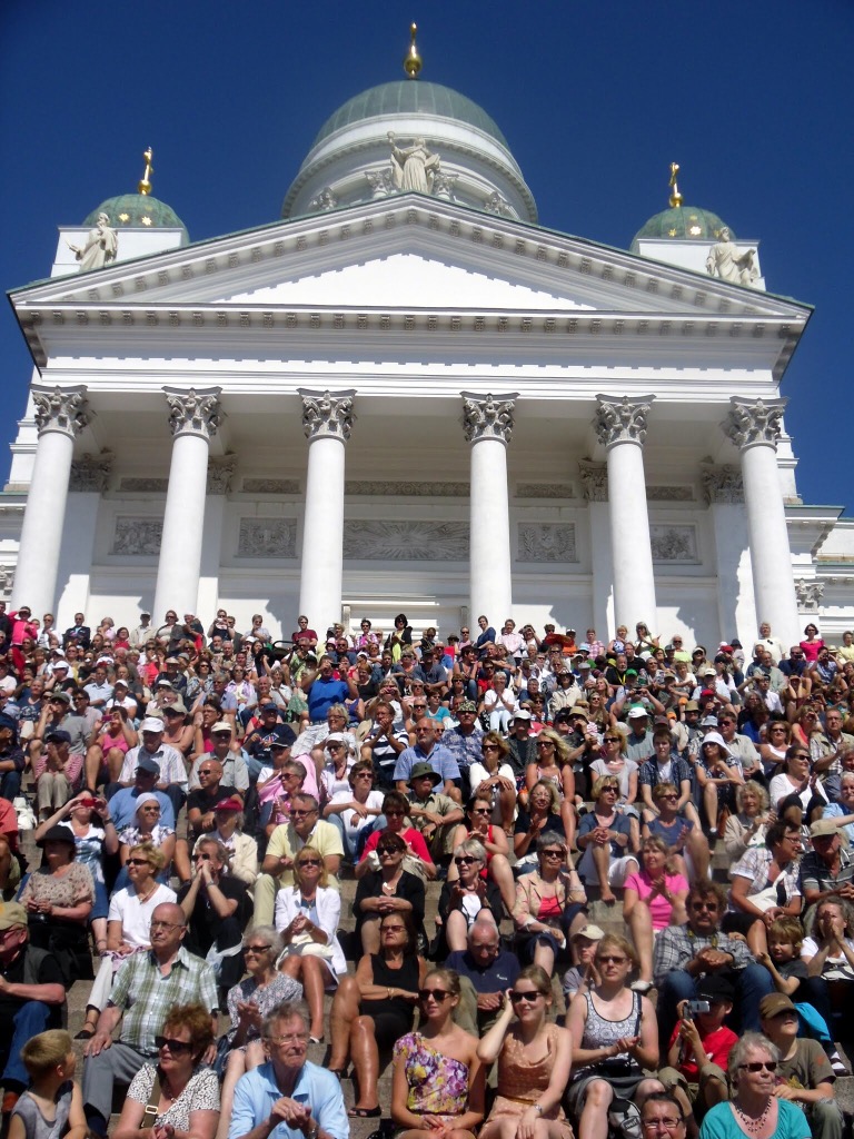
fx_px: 1250
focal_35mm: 38
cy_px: 570
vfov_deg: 49.0
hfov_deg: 37.7
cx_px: 427
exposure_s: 1/224
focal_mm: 6.81
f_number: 10
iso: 80
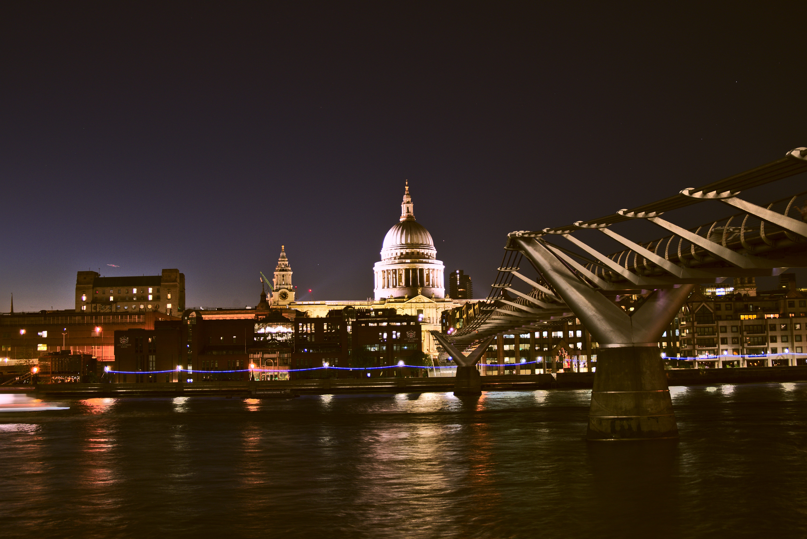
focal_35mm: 44
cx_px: 404
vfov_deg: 30.5
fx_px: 987
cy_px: 270
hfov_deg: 44.5
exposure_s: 1/2.1
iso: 800
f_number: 4.7
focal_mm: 29.5
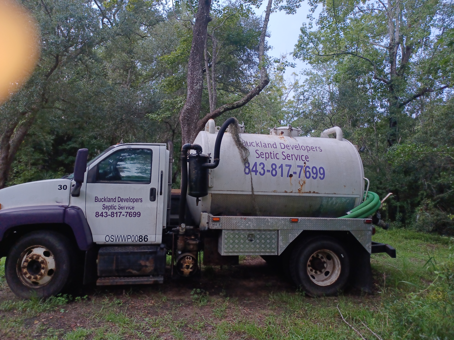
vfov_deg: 54.9
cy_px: 170
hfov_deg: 69.4
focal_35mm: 25
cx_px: 227
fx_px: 328
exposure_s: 1/50
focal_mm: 4.6
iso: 40
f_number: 1.8
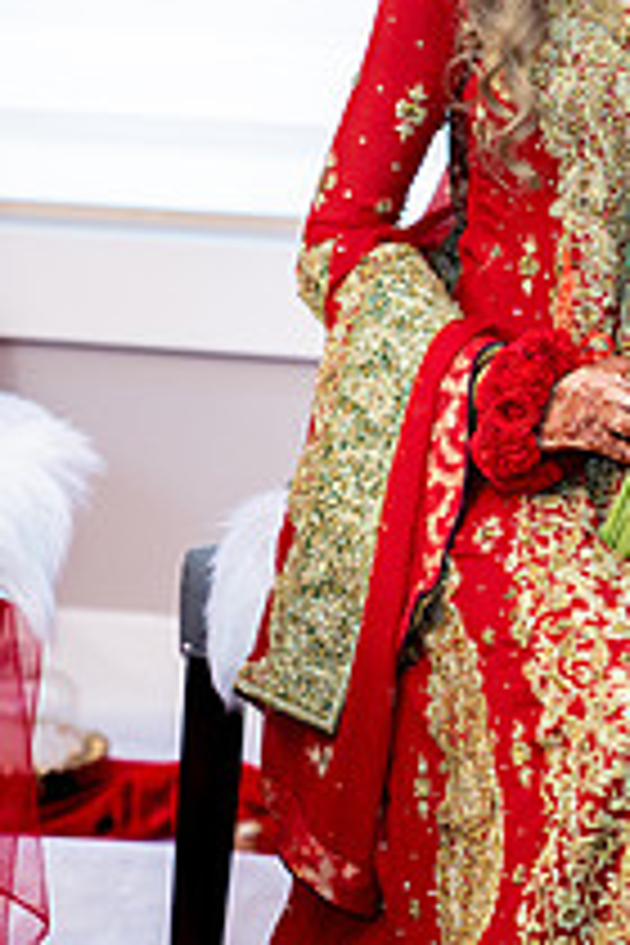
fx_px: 2809
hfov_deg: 12.7
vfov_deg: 19.1
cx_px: 495
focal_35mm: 107
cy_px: 405
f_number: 2
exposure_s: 1/200
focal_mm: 50
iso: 1000
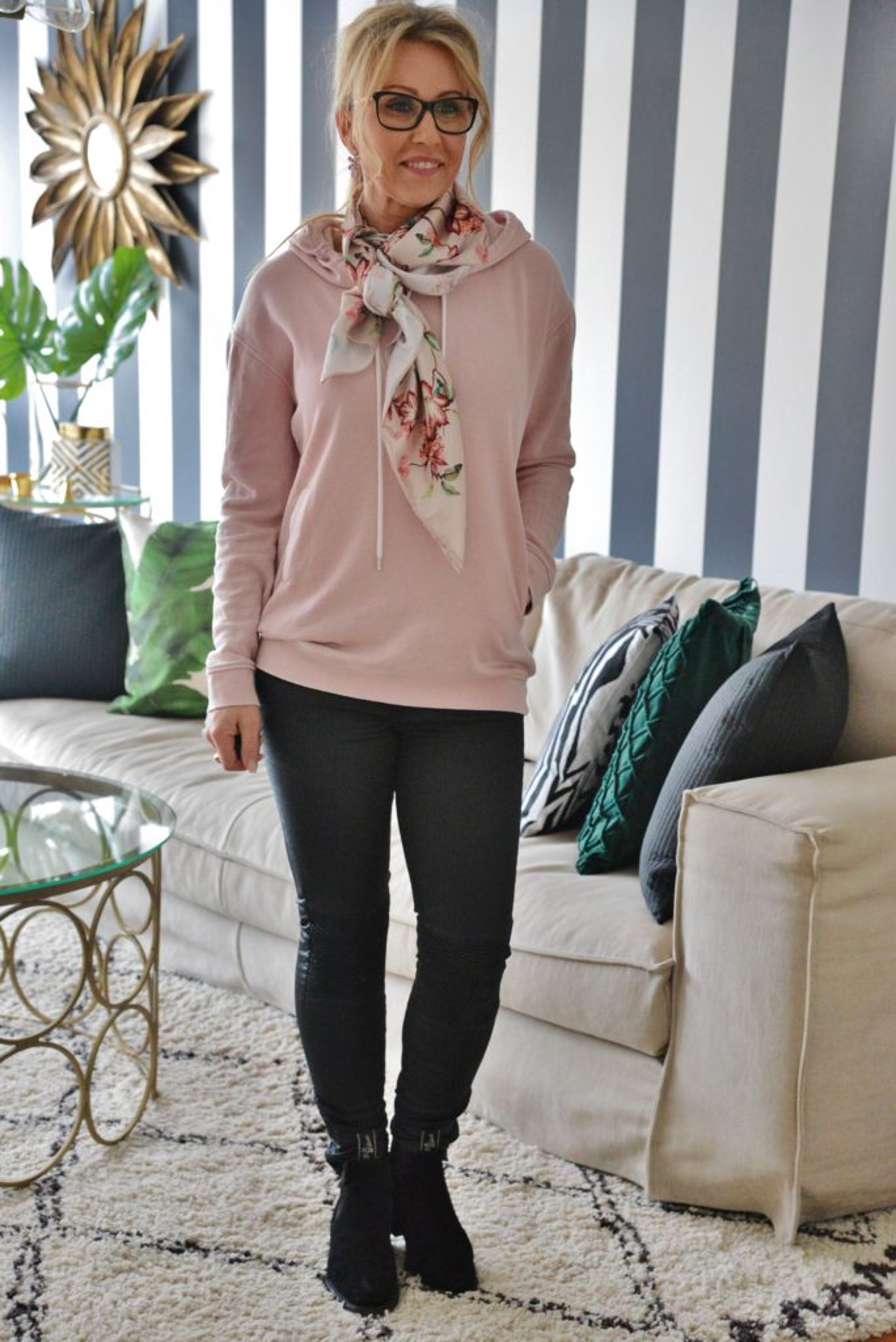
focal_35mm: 65
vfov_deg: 30.9
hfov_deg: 20.9
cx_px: 448
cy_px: 671
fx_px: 2423
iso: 6400
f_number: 5
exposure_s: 1/40
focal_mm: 65
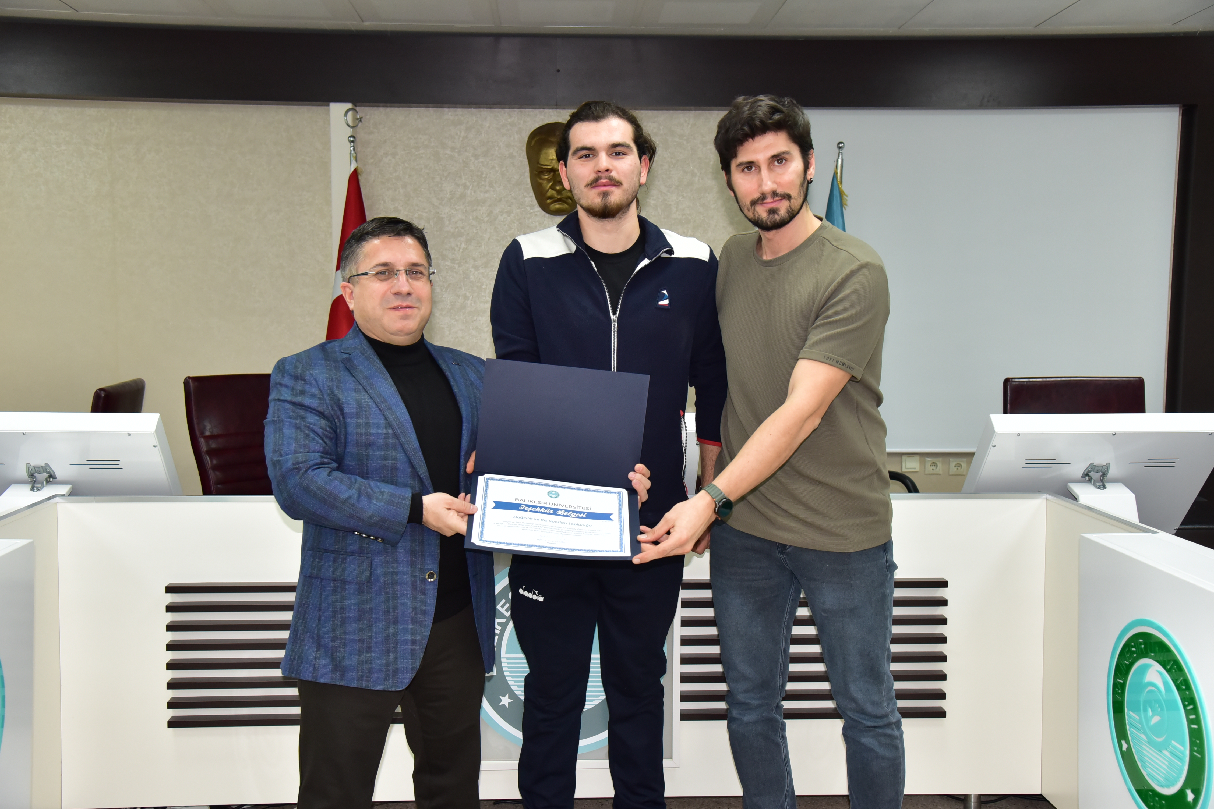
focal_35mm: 38
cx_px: 607
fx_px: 1281
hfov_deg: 50.7
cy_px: 404
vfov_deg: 35.1
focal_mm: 38
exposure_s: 1/200
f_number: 5
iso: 1600
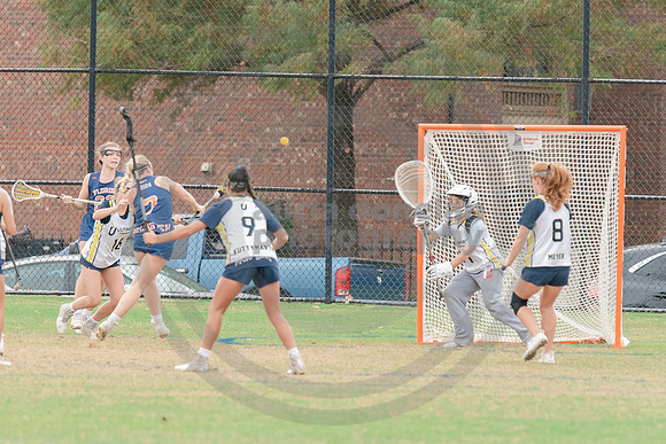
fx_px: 9482
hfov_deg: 4.0
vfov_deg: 2.7
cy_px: 298
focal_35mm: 512
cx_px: 304
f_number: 2.8
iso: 450
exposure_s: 1/1250
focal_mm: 200
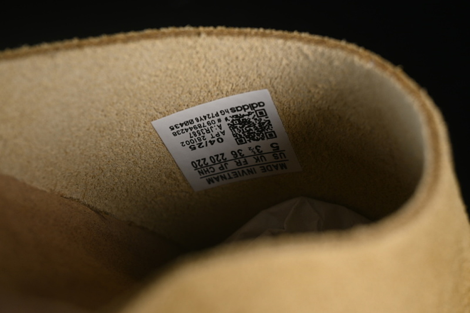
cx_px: 235
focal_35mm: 75
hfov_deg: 27.0
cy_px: 156
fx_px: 979
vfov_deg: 18.2
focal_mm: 50
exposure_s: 1/80
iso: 160
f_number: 7.1
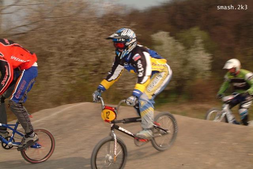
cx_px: 126
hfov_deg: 37.8
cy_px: 84
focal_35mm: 52
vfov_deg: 25.8
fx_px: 369
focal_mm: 35
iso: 100
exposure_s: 1/125
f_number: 11
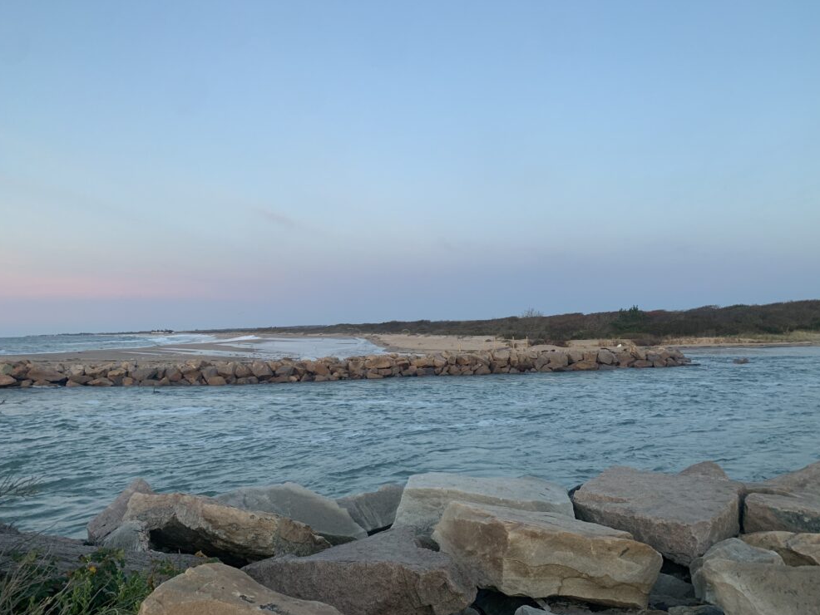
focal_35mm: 27
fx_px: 640
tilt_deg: +1.8
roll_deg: +1.2
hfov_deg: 65.3
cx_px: 417
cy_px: 304
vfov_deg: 51.4
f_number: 1.8
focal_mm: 4.25
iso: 80
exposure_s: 1/121
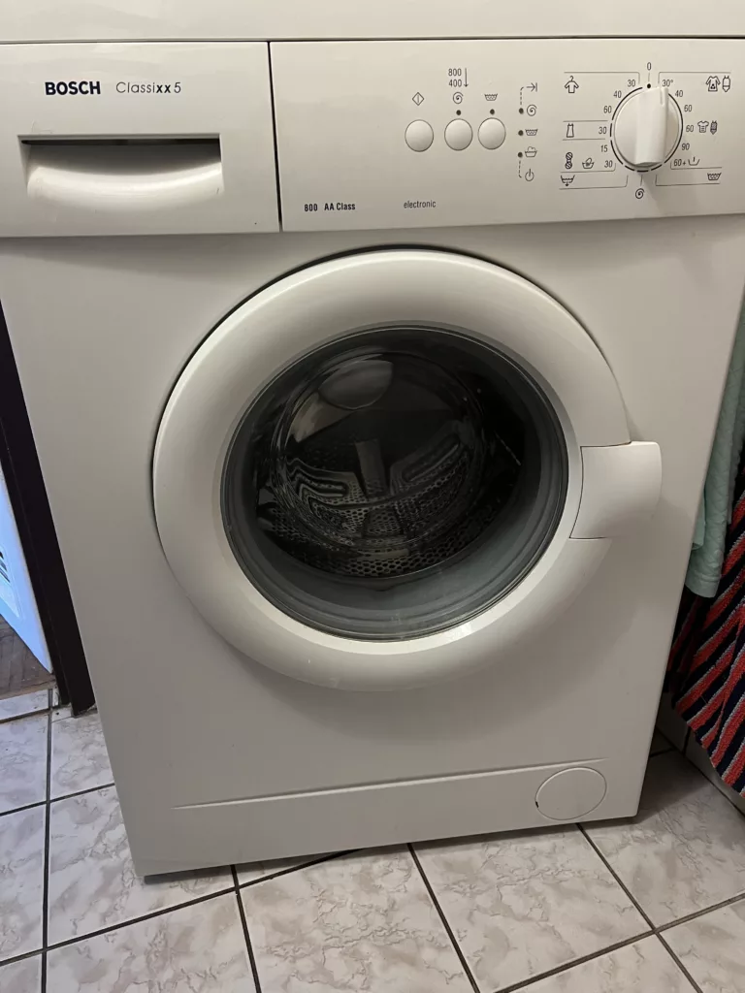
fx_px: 746
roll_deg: +2.0
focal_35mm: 26
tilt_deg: -27.2
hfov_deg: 53.1
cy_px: 496
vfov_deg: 67.3
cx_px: 372
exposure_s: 1/50
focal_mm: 5.7
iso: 400
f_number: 1.5
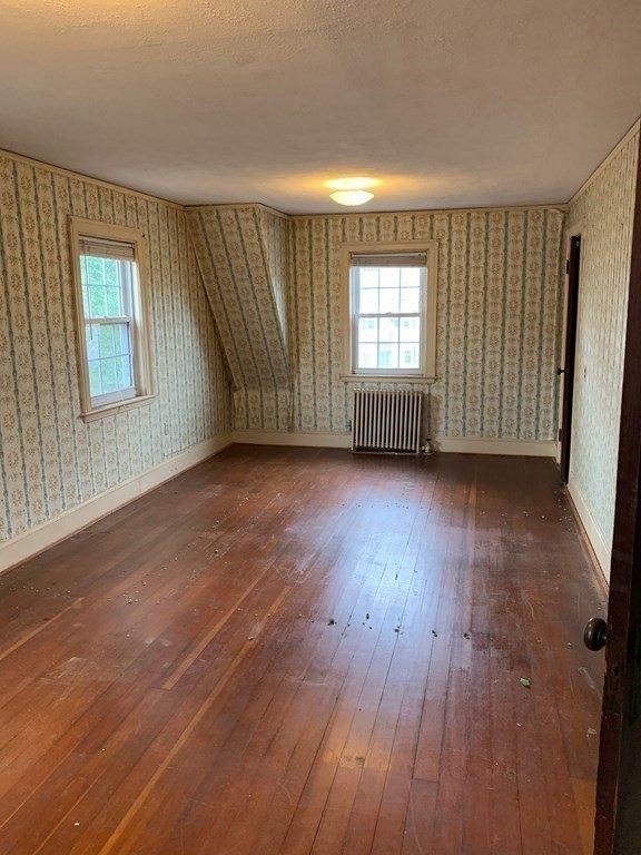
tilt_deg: -9.5
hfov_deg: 53.1
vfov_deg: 67.3
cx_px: 320
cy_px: 428
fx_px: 642
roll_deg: +0.4
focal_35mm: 26
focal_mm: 4.25
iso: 200
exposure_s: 1/60
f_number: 1.8
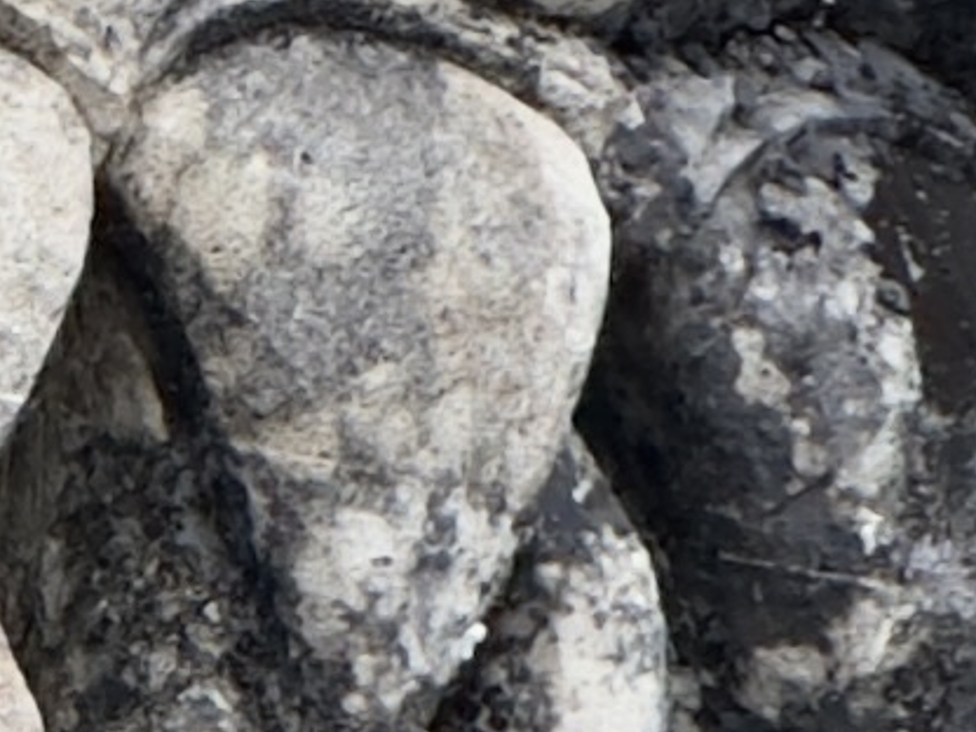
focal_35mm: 1163
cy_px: 633
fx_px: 32791
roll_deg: +1.1
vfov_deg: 1.3
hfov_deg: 1.7
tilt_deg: +14.2
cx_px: -1940
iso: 64
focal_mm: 15.66
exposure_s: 1/550
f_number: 2.8
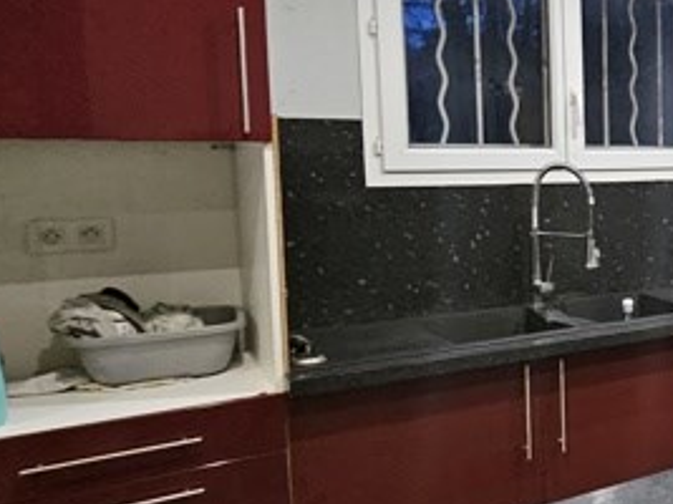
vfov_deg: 36.8
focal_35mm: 39
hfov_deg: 32.8
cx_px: 912
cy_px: 227
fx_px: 758
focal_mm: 2.2
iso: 1000
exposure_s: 1/25
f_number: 2.2
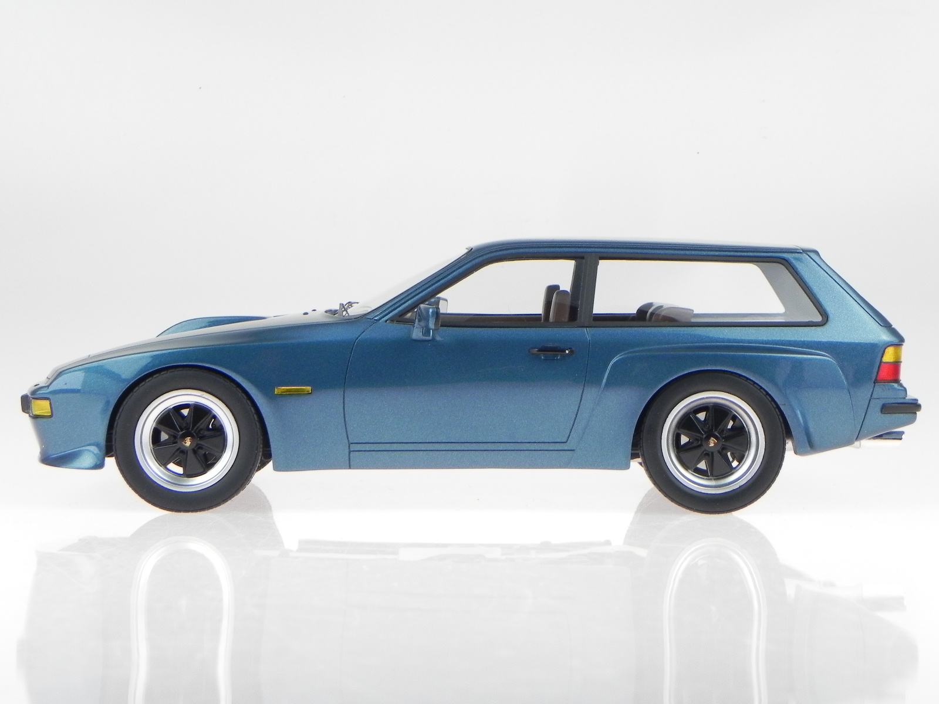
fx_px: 2306
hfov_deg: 23.0
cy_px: 352
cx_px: 470
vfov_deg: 17.4
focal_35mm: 85
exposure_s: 1/27.6
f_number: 7.1
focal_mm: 15.1
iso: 200
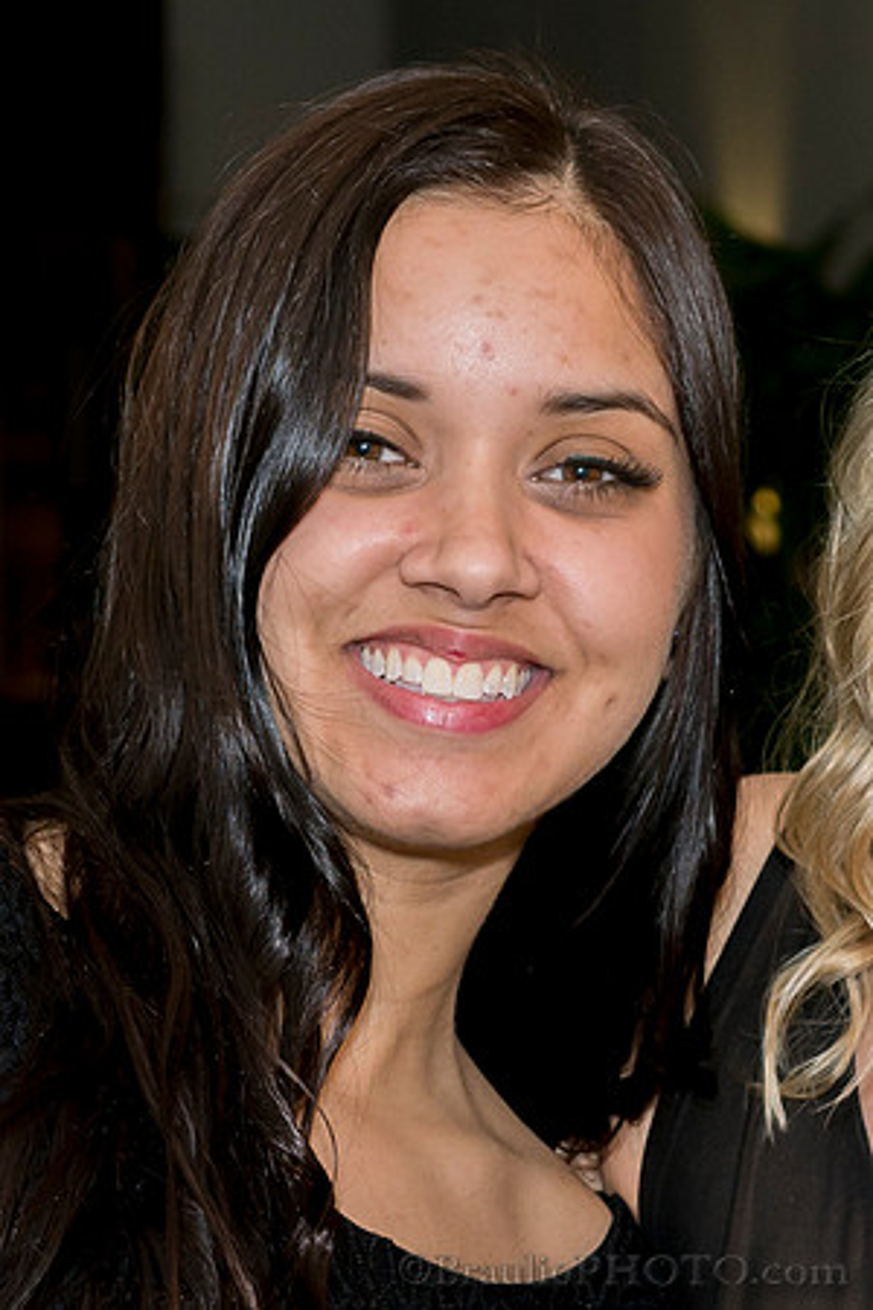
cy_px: 834
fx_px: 8045
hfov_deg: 6.2
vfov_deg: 9.3
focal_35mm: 221
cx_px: 776
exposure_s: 1/100
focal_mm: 70
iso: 800
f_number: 6.3
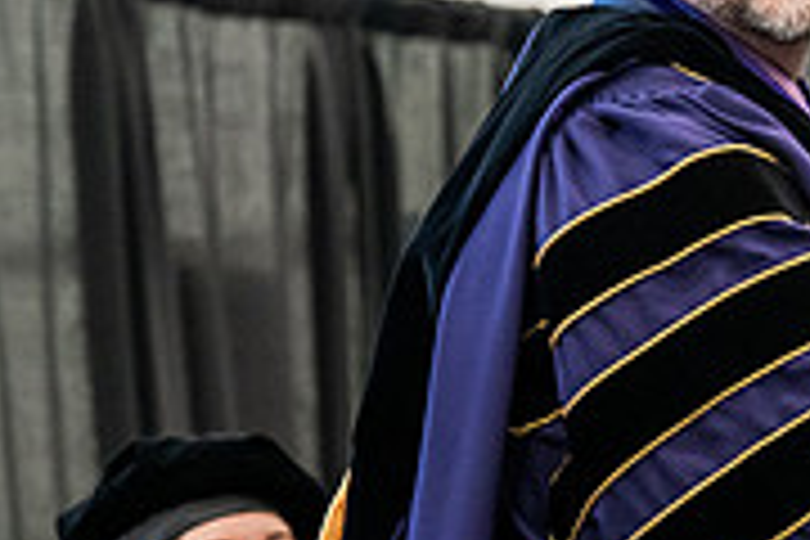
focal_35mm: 306
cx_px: 1040
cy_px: 146
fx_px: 6884
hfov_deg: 6.7
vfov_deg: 4.5
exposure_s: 1/200
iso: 4000
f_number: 4
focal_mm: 95
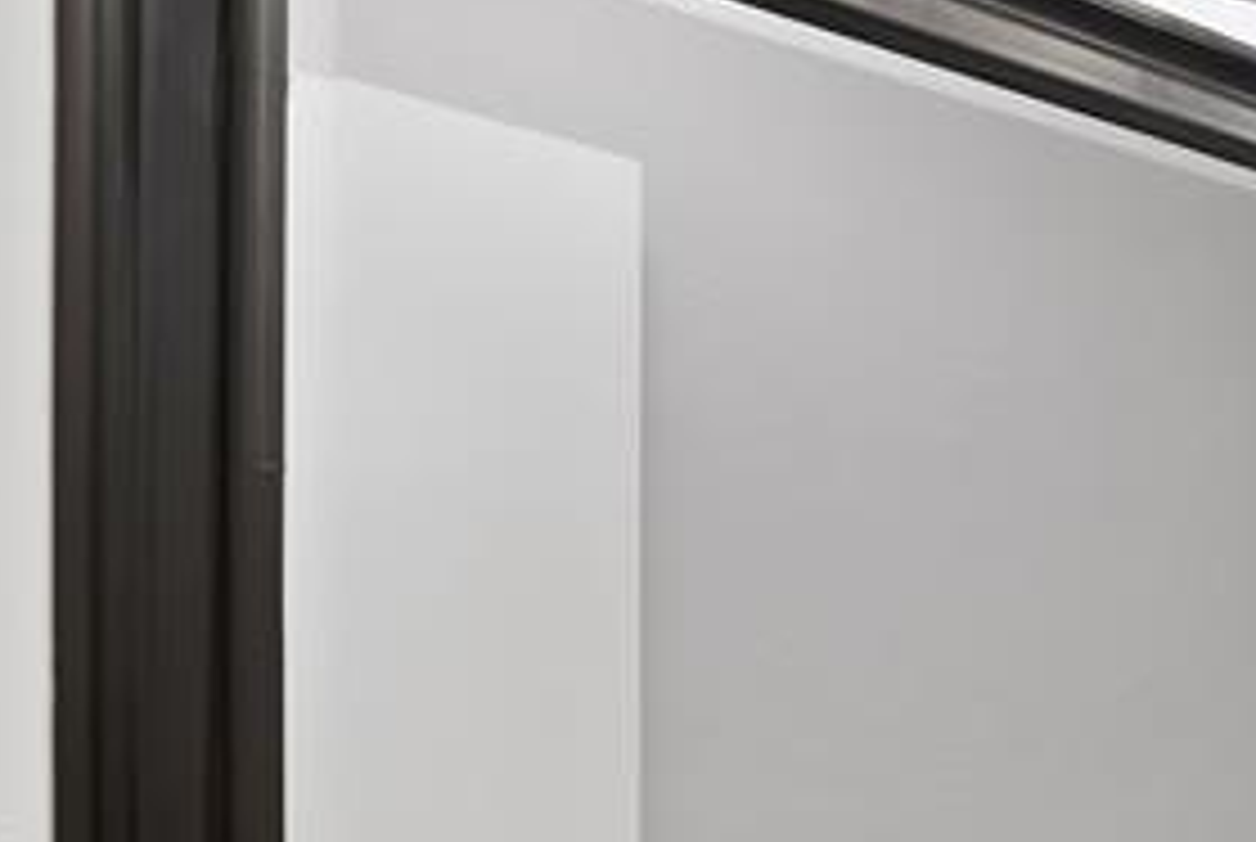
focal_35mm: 44
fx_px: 1538
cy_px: 837
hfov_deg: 24.6
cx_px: 2125
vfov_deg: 28.7
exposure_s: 1/4
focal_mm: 12
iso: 640
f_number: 9
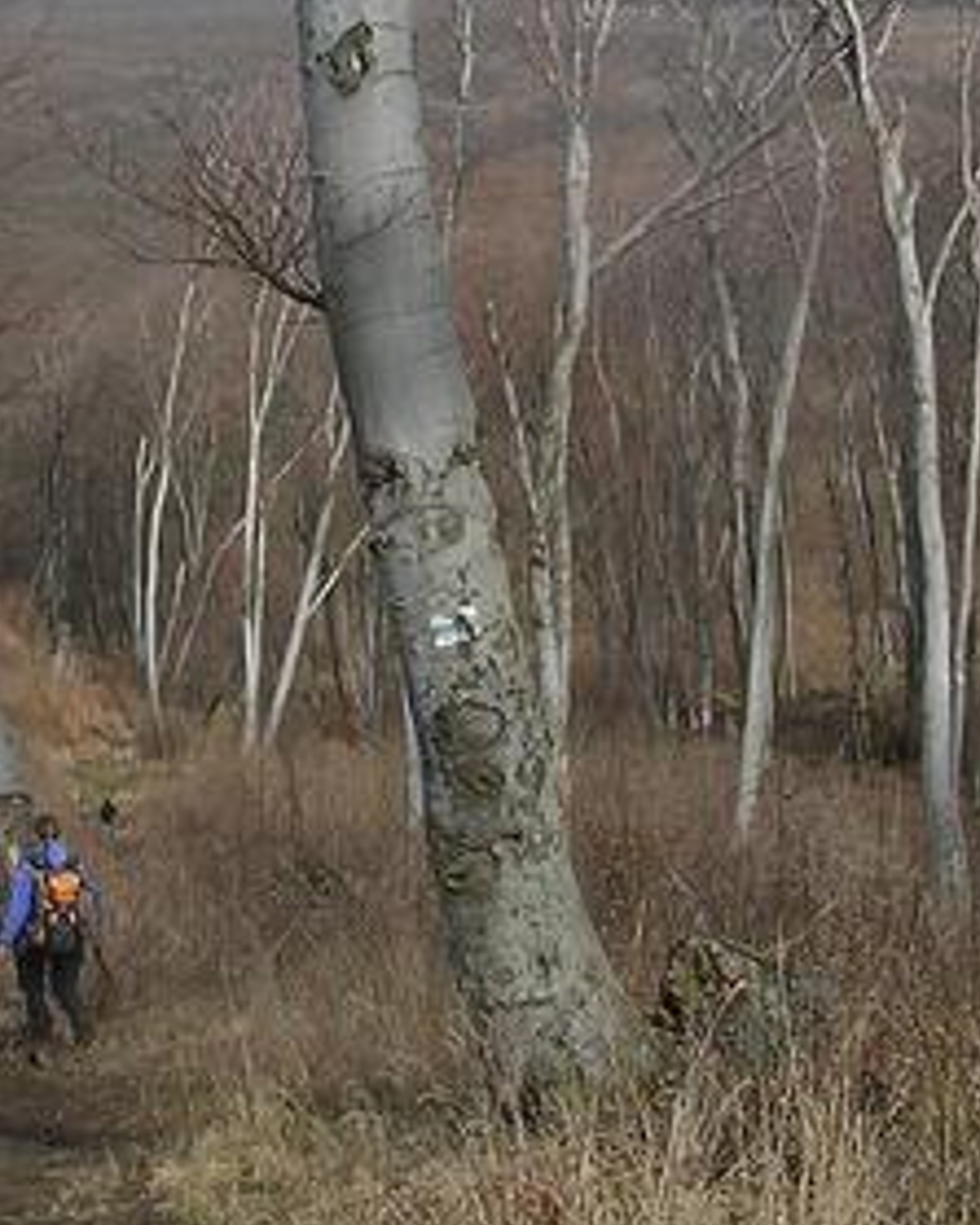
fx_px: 3083
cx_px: 277
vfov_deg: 21.3
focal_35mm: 85
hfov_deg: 18.0
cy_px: -154
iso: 100
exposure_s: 1/222
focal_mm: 5.8
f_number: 5.6
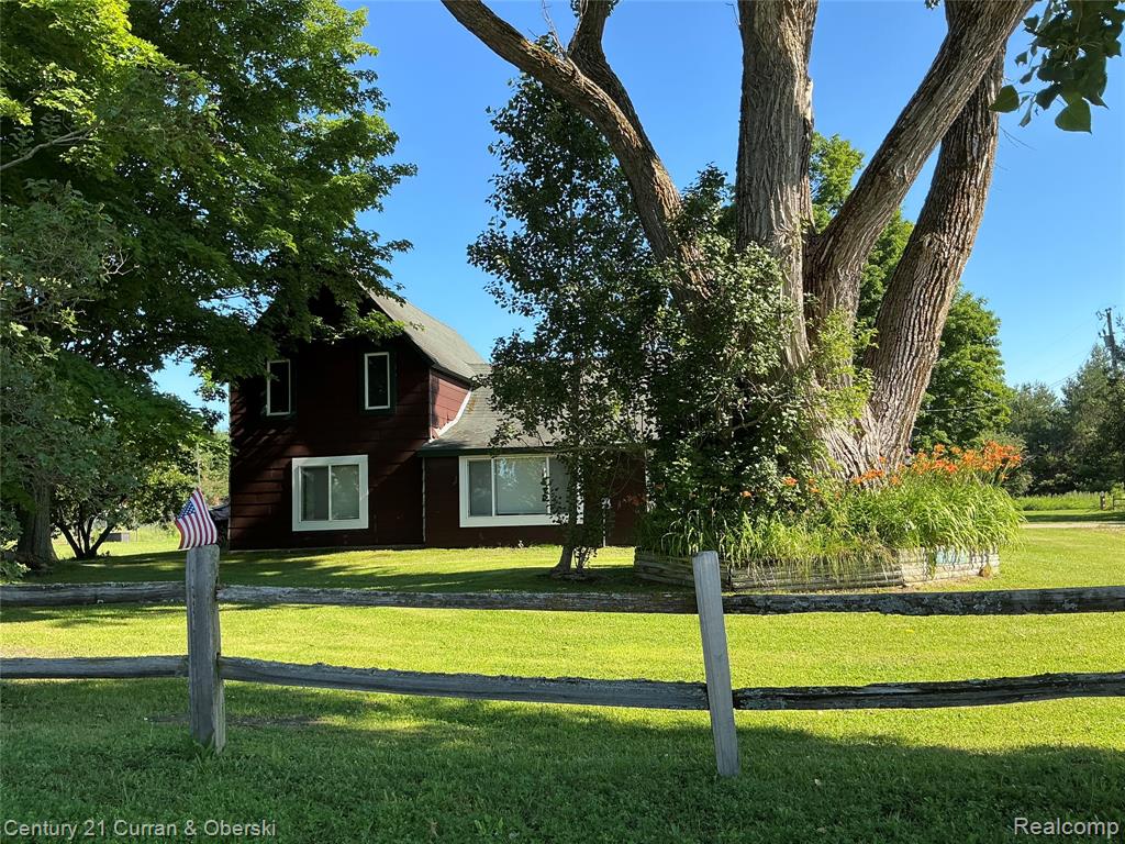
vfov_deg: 49.7
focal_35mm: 28
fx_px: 910
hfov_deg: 63.4
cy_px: 422
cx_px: 562
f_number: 1.8
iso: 25
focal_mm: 3
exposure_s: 1/551
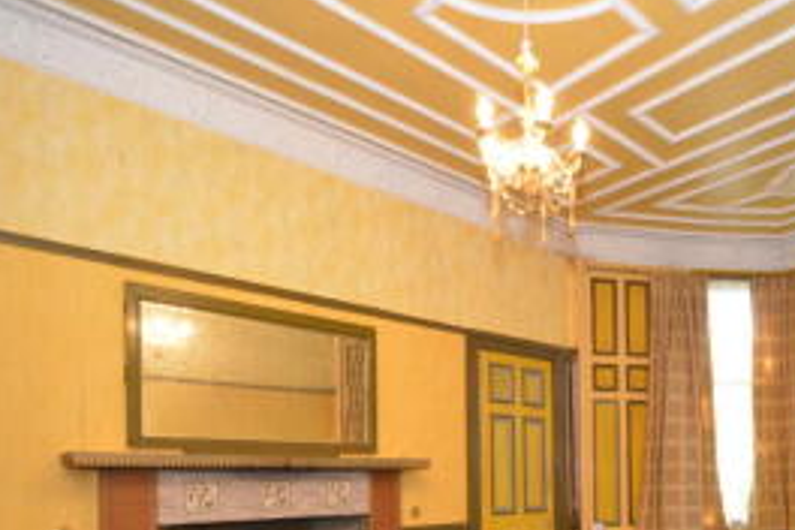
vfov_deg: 44.6
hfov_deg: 63.7
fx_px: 596
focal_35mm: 27
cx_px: 590
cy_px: 453
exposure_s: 1/60
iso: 1400
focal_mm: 10
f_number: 4
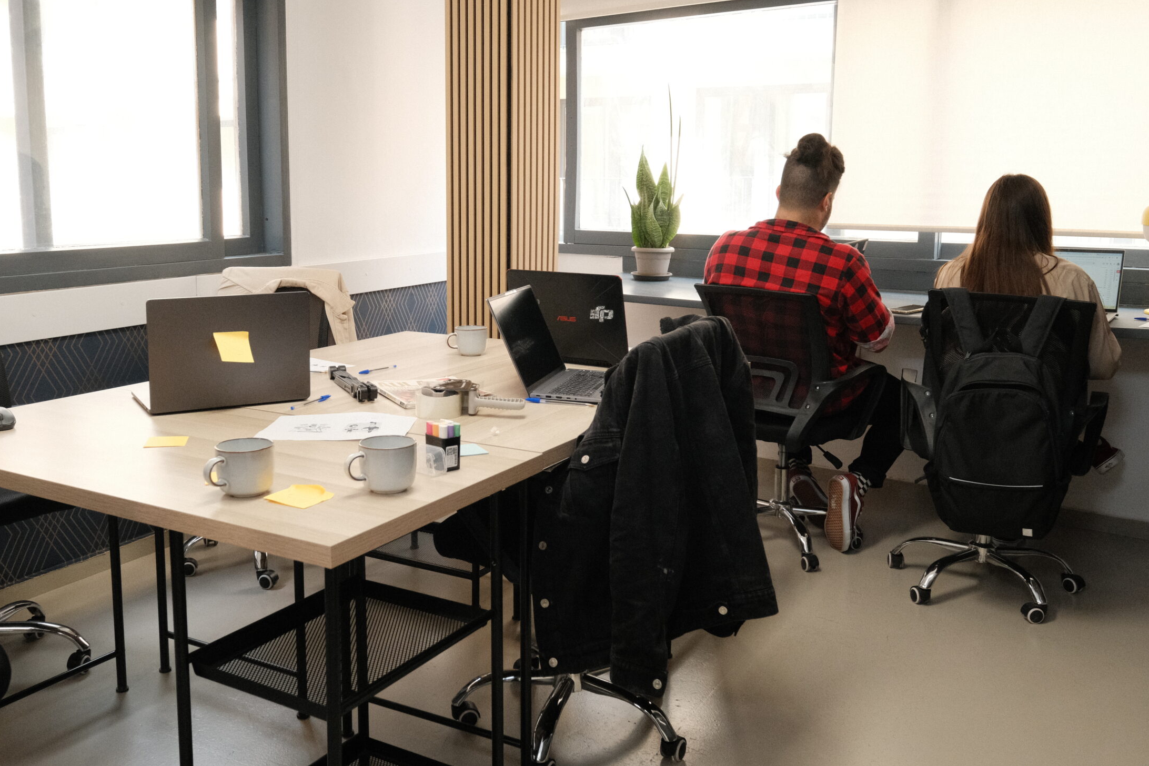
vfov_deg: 38.9
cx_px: 502
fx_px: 1085
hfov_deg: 55.6
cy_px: 350
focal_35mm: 34
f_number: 5.6
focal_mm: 19.1
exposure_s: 1/125
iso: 3200
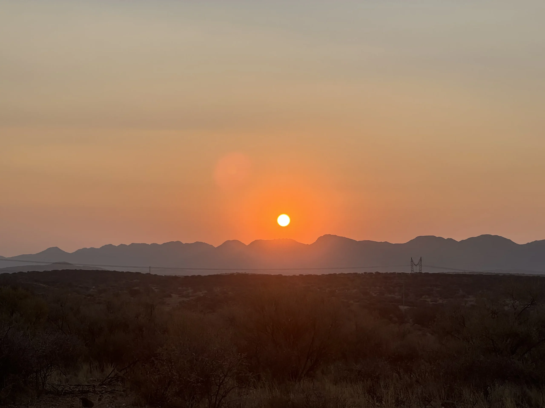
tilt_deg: +4.3
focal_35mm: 77
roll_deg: -0.2
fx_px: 1212
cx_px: 272
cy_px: 204
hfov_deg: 25.3
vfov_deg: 19.1
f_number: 2.8
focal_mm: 9
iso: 25
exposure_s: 1/481
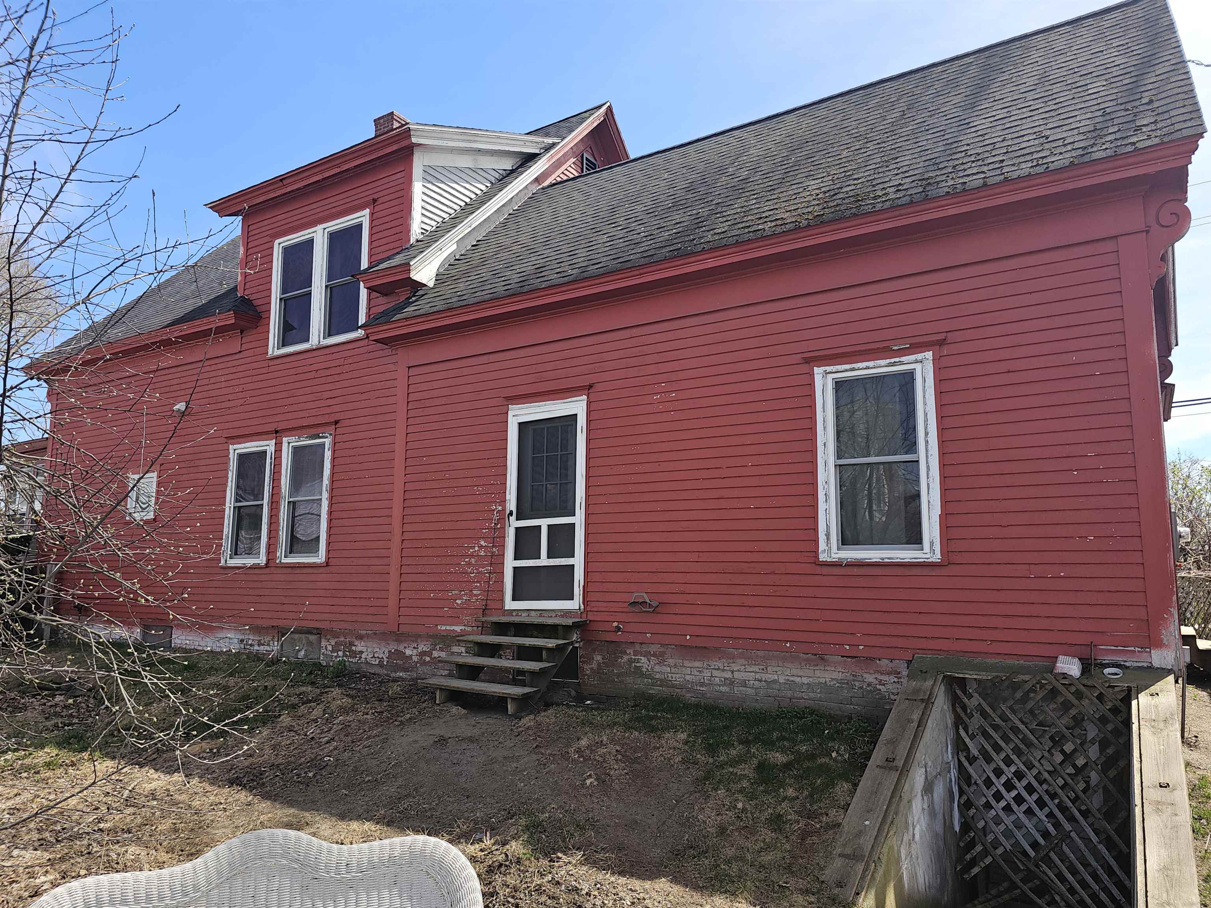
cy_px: 454
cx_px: 606
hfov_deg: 73.9
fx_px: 805
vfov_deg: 58.9
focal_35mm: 23
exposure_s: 1/296
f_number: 1.7
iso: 10
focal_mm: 6.3
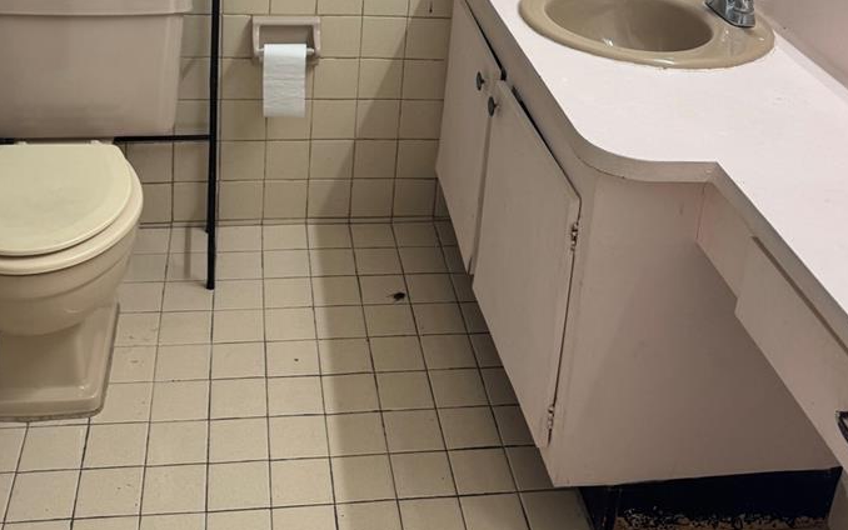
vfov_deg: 26.9
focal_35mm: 45
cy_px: -12
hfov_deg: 44.4
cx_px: 416
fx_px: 1040
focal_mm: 6.76
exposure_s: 1/120
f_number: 1.78
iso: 125
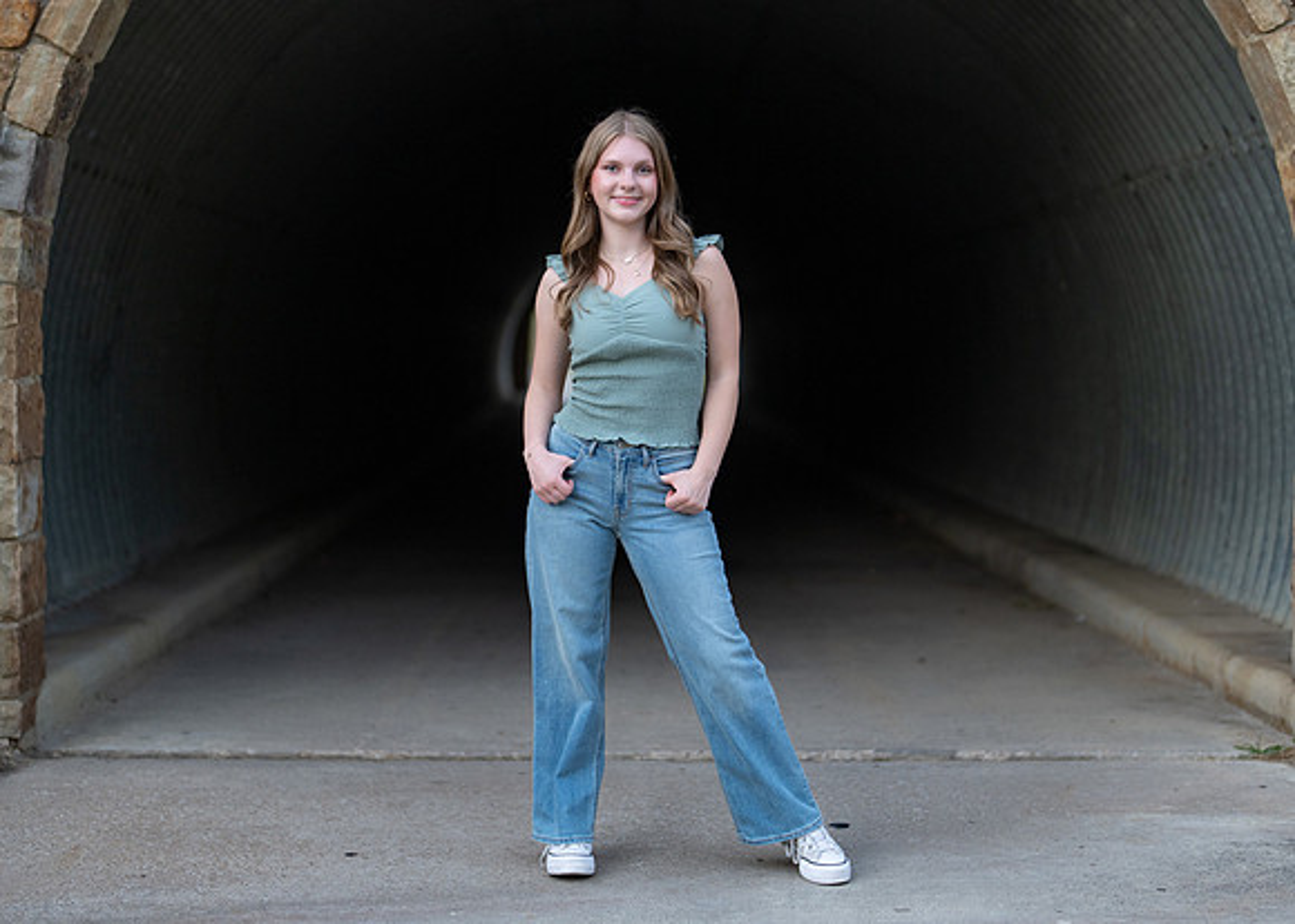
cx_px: 655
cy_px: 442
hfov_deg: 30.6
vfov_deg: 22.1
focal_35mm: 64
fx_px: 2366
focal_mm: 50
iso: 250
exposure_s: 1/320
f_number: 1.2
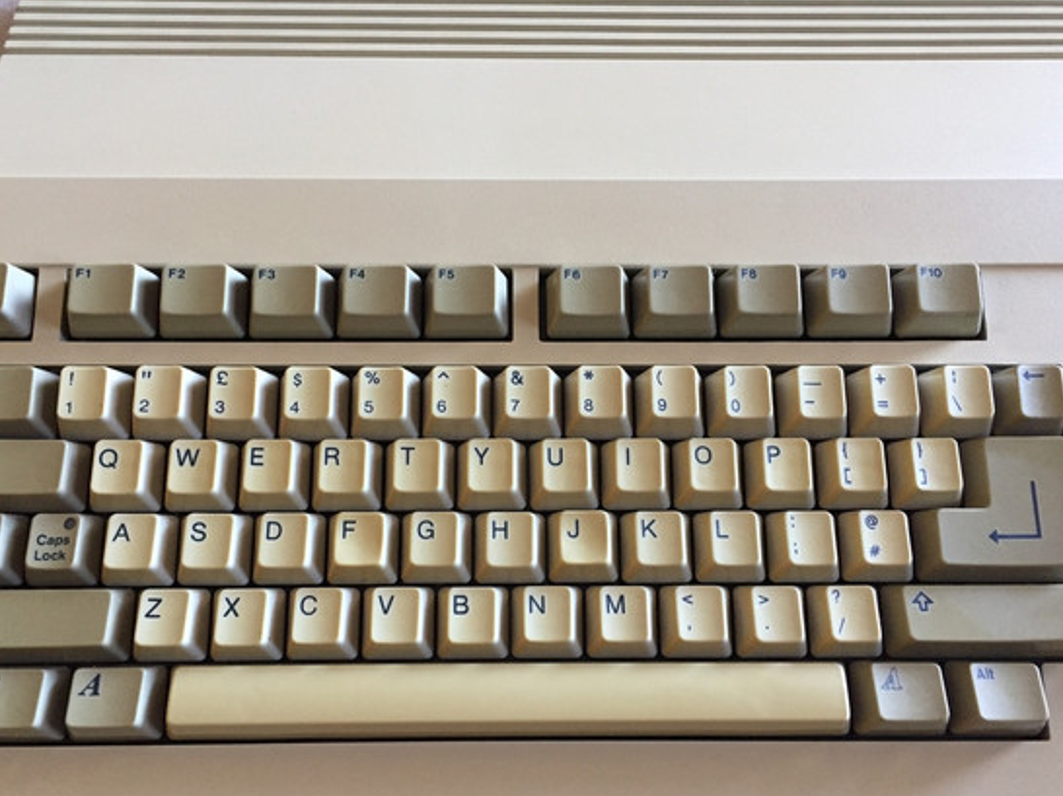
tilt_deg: -62.8
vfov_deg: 41.7
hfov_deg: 54.0
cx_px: 530
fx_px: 1044
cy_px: 448
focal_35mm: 34
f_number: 2.2
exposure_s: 1/33
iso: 250
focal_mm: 4.15
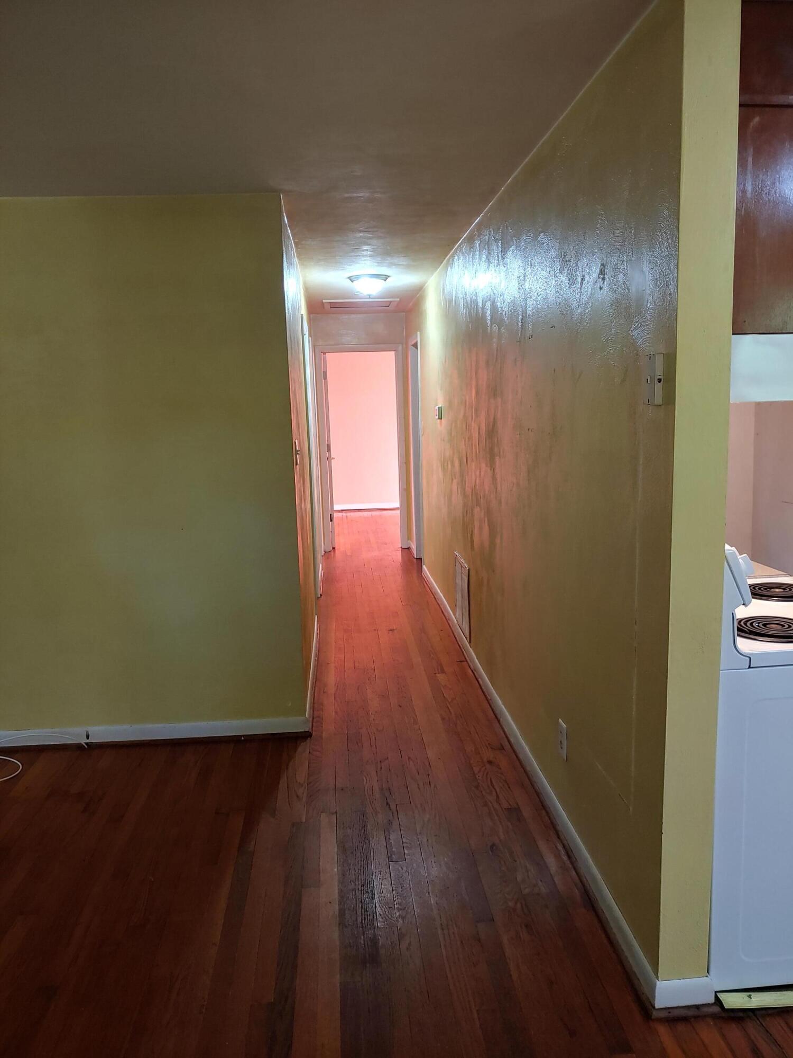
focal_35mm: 25
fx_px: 764
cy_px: 529
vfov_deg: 69.4
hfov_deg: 54.9
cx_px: 396
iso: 100
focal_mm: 4.23
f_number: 1.5
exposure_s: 1/60
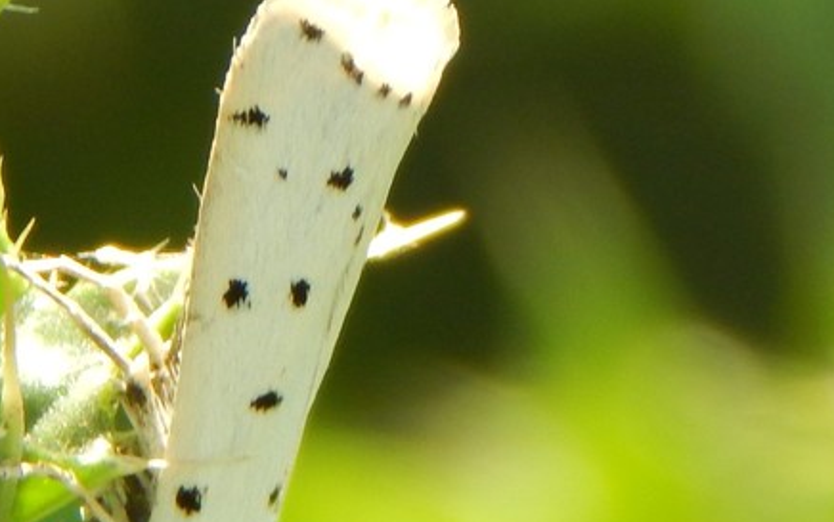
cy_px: 365
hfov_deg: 4.9
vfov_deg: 3.1
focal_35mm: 429
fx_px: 9756
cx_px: 294
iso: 125
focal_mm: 37.1
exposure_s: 1/125
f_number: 5.4
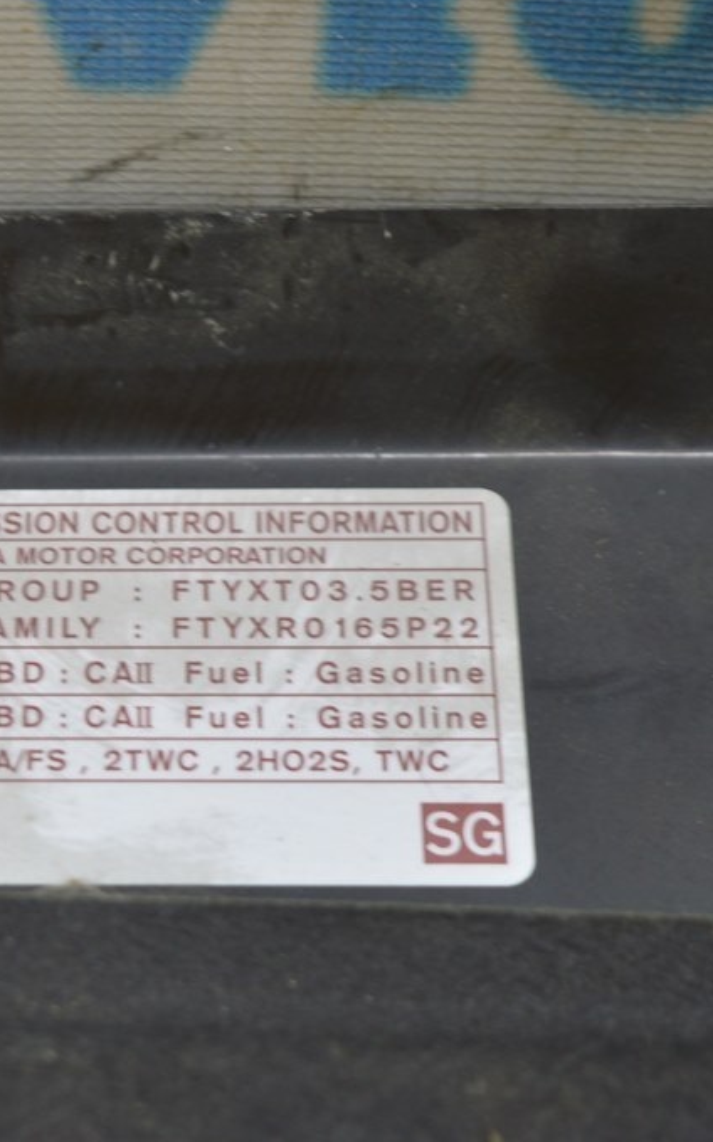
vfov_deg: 16.5
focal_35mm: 127
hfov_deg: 10.2
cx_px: -34
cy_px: 571
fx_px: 3944
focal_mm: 55
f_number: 5.6
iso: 400
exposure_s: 1/20
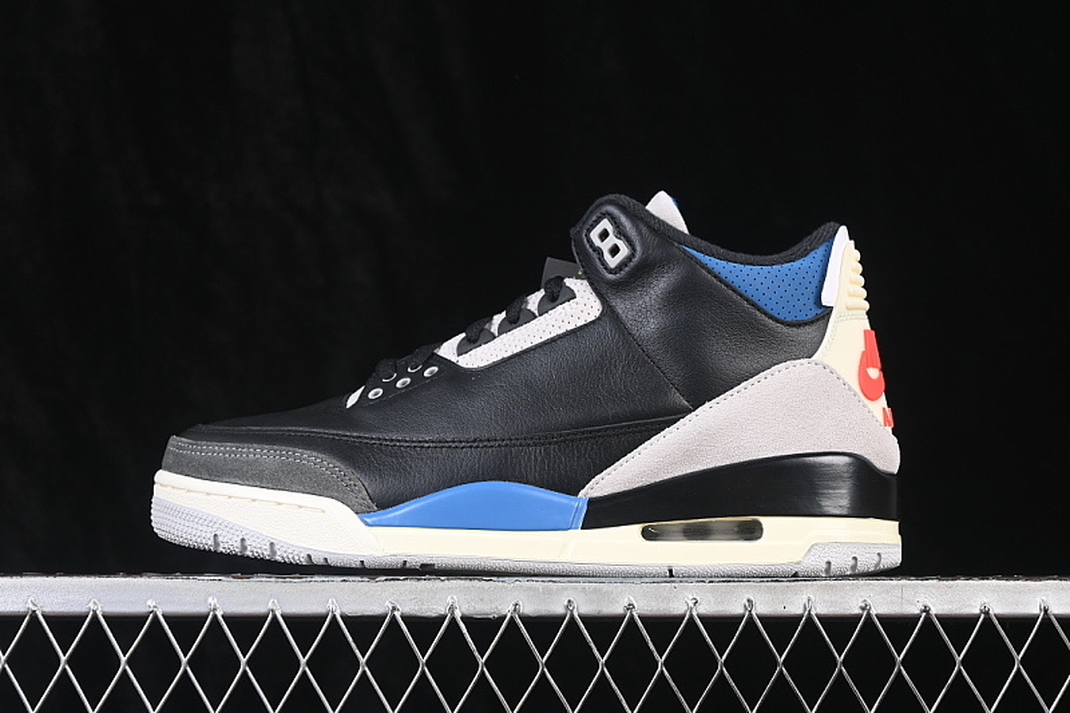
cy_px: 356
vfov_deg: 18.2
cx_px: 535
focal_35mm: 75
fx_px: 2229
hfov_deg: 27.0
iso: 160
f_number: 6.3
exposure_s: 1/60
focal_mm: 50
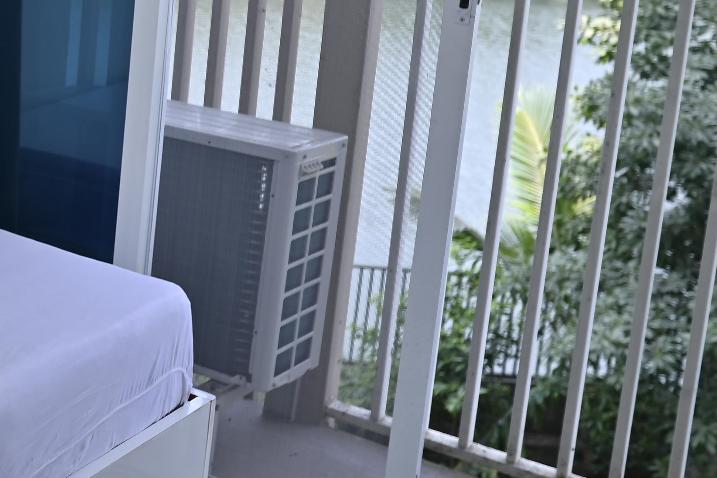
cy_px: 27
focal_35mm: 62
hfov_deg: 26.5
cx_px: -258
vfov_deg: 21.3
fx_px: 1235
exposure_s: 1/160
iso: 100
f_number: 4
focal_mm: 20
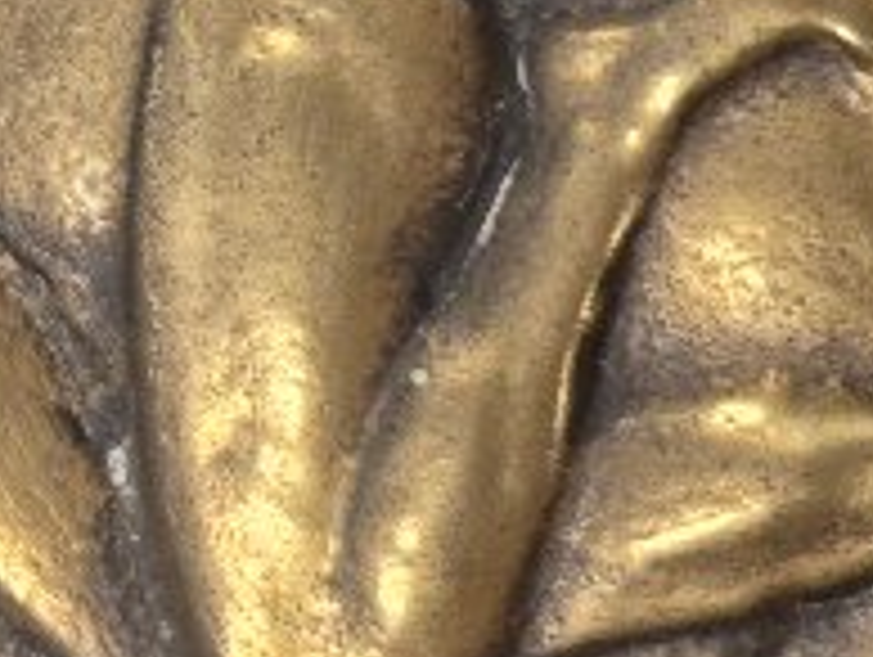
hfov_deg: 13.2
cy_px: -702
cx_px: -400
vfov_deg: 9.7
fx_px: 3586
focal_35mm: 142
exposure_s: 1/100
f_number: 1.8
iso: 400
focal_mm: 5.4
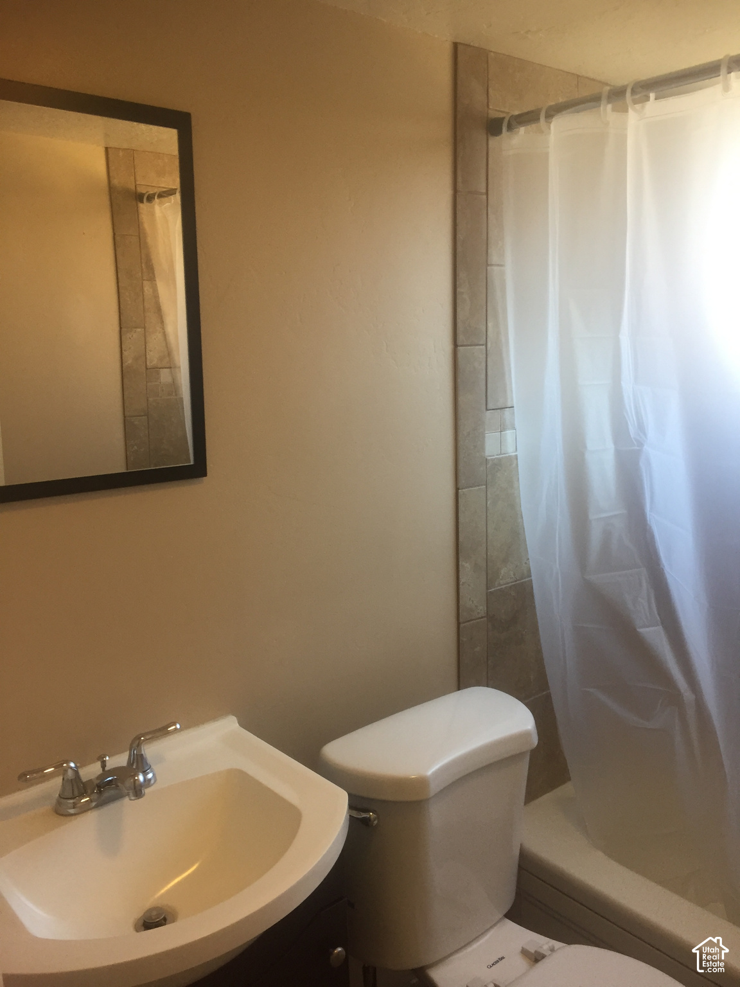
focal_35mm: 29
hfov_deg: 48.2
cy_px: 494
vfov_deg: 61.7
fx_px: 827
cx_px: 370
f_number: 2.2
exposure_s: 1/30
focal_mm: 4.15
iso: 100
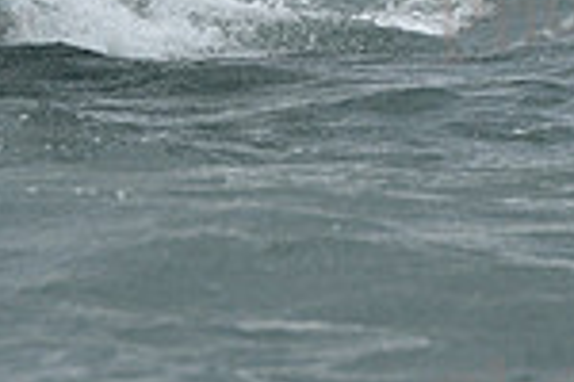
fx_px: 12324
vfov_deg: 1.8
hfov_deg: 2.7
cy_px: -178
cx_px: 237
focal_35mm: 773
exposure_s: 1/1000
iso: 250
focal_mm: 200
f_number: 6.3
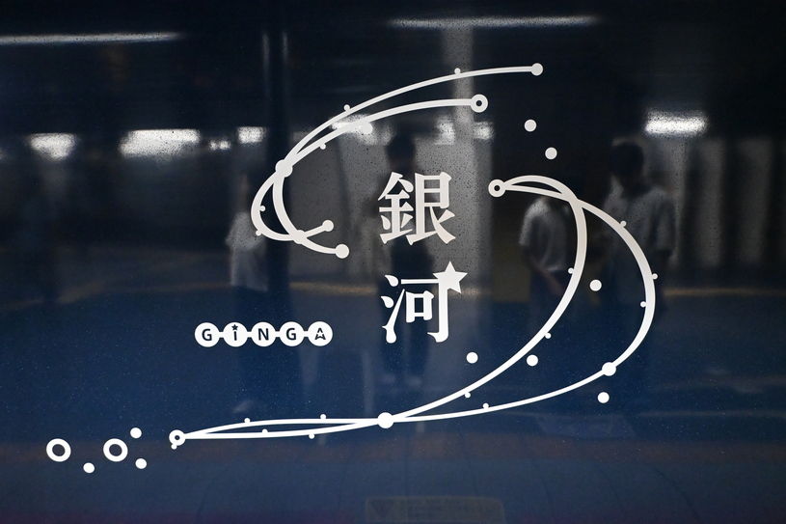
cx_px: 393
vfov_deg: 44.6
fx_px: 638
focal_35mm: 29
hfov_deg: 63.2
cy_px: 262
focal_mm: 19.5
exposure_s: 1/60
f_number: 3.8
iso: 8000
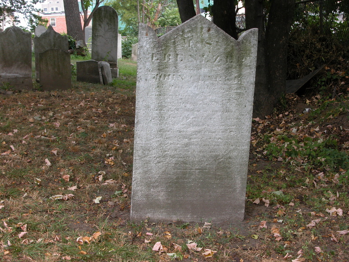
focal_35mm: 70
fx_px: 706
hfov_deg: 27.8
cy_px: 131
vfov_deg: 21.0
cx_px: 174
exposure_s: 1/63.4
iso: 100
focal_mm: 17.8
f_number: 6.6
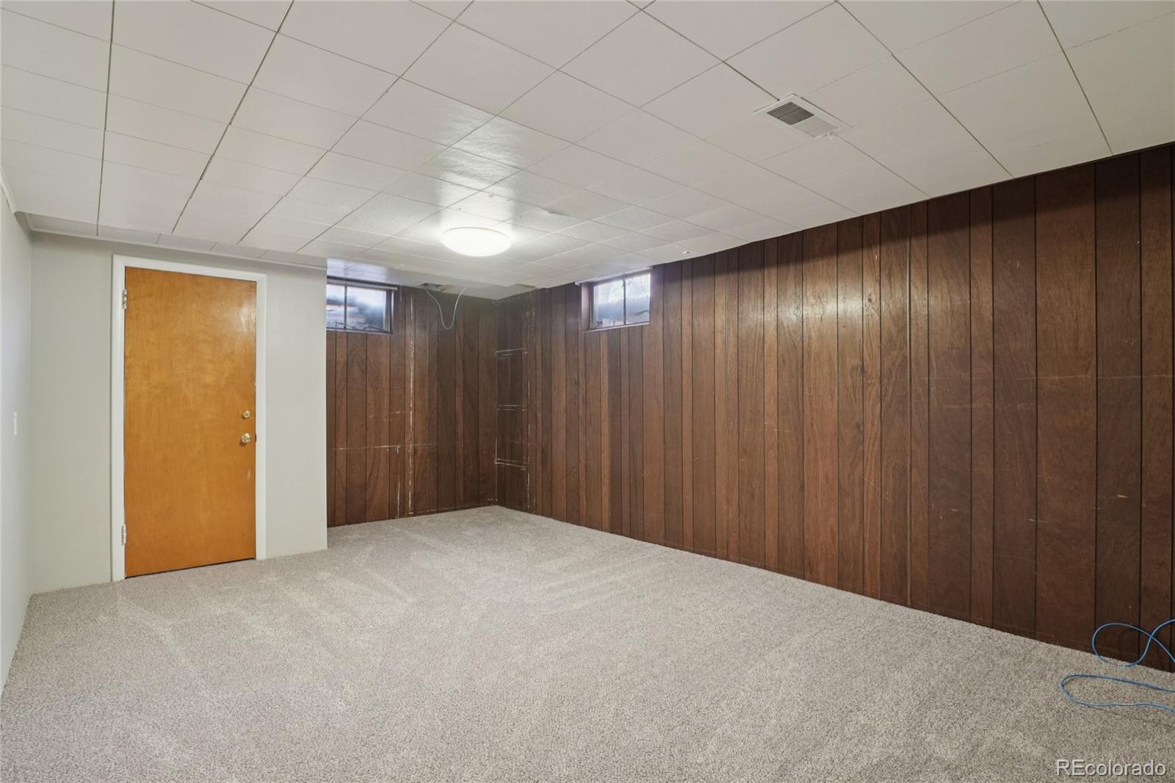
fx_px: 538
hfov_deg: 95.0
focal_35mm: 16
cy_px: 392
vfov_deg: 72.0
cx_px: 588
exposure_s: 1/3.33
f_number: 8
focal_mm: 11
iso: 800
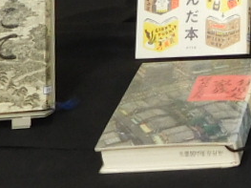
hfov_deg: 11.3
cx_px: 551
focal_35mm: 152
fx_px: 1102
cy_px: -199
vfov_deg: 9.1
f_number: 3.4
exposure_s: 1/40
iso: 125
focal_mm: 4.5
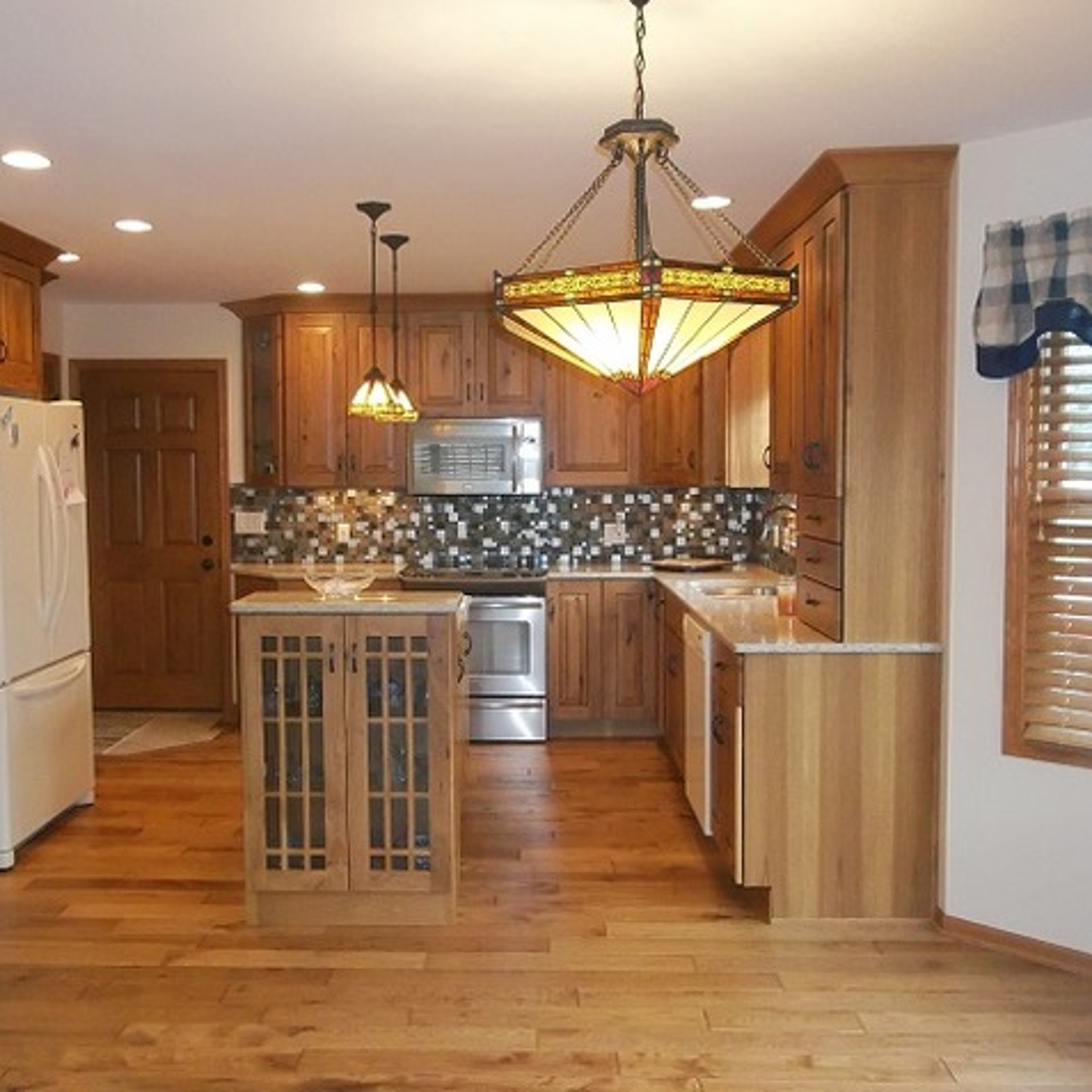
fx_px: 1142
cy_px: 545
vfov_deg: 51.1
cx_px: 472
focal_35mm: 32
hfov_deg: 50.9
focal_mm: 4.9
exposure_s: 1/30
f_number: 3.5
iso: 320
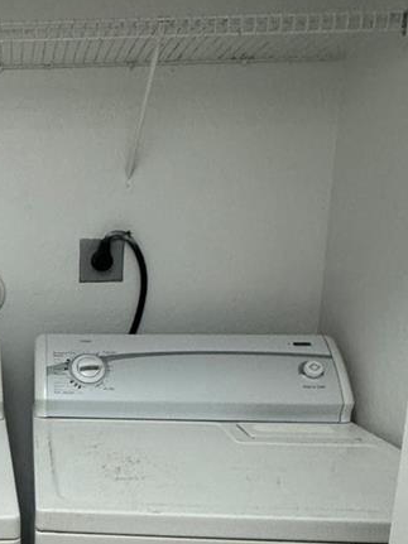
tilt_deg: -10.2
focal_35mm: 39
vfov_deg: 47.1
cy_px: 361
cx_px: -34
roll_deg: +0.5
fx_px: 613
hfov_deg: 32.6
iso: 640
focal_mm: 2.22
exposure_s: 1/60
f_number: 2.2
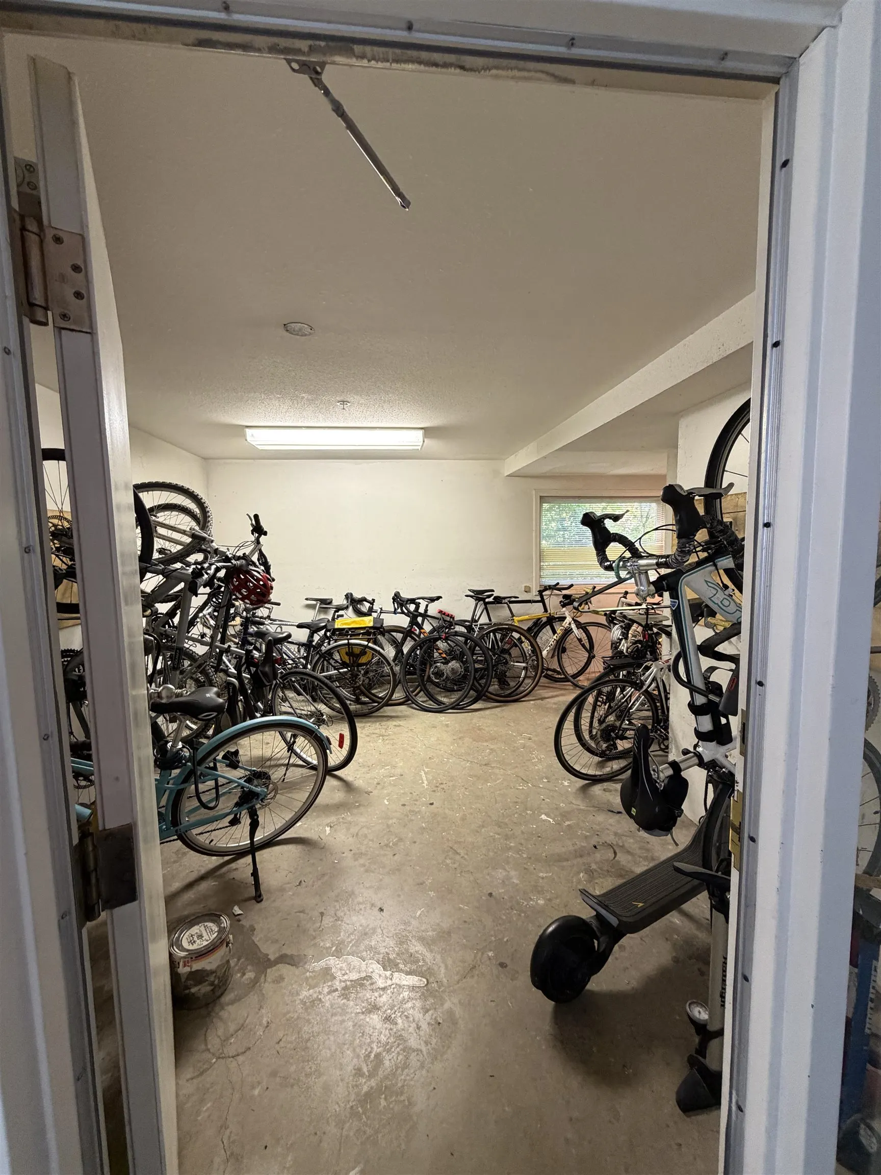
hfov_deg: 85.7
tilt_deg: -3.9
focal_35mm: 14
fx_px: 475
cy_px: 588
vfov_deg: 102.1
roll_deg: +0.4
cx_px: 440
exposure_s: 1/60
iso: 320
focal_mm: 2.22
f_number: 2.2
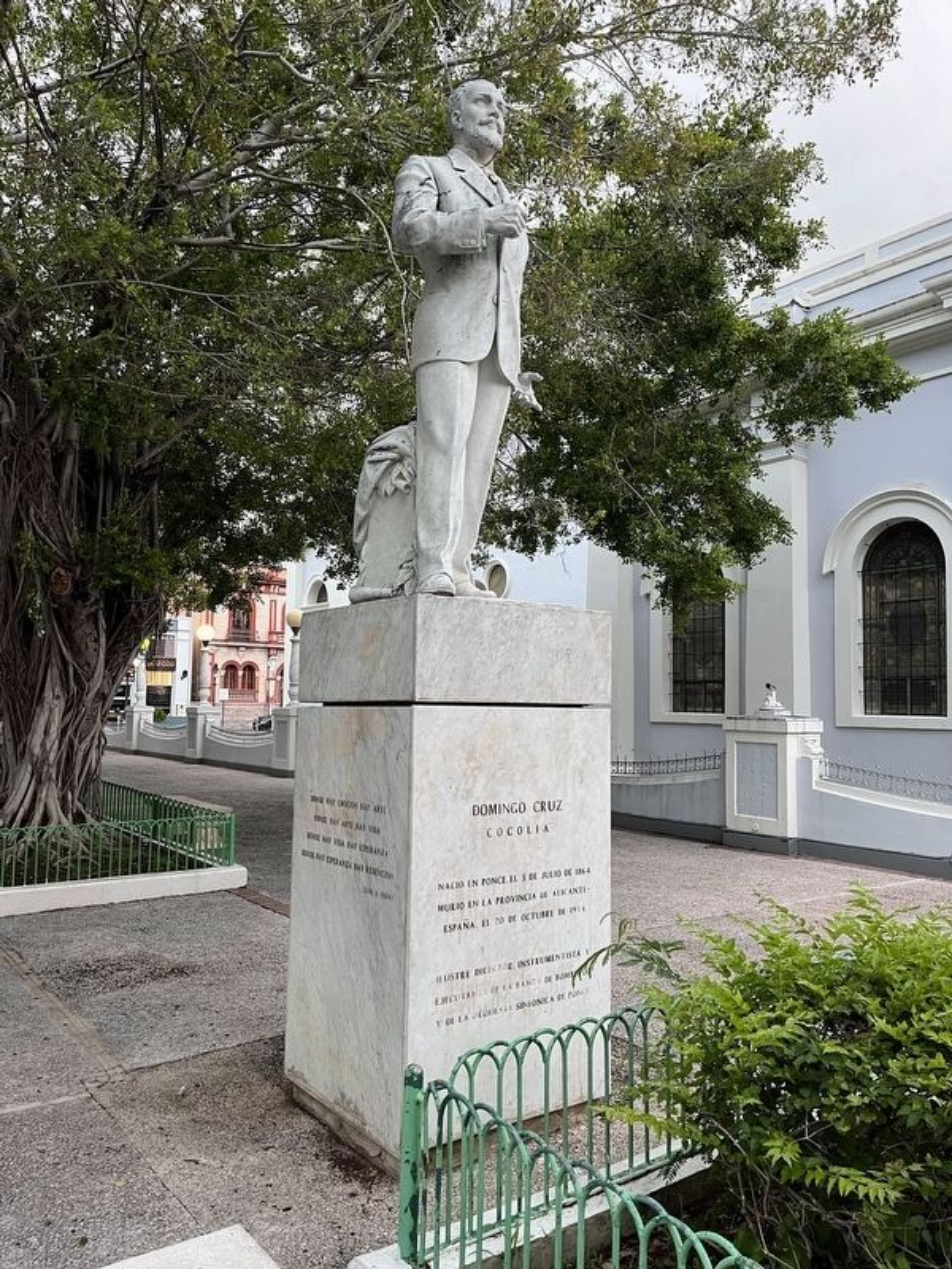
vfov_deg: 67.3
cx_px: 476
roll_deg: -1.6
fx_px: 953
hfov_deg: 53.1
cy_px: 634
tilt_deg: +6.0
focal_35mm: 26
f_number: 1.6
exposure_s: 1/60
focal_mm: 5.1
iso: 125
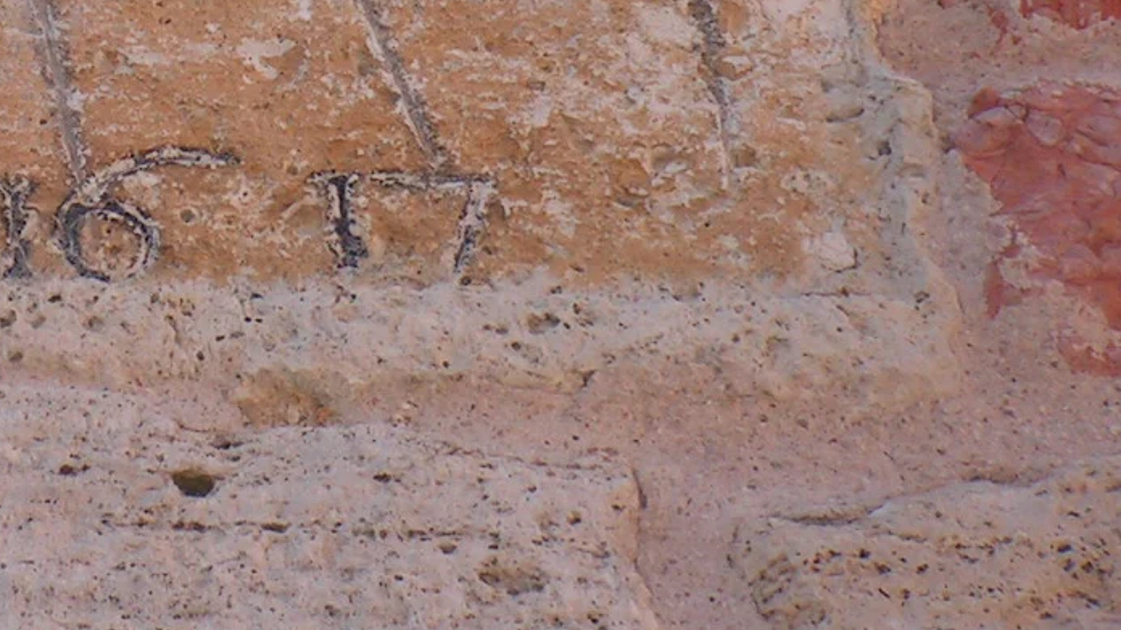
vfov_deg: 4.7
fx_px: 7667
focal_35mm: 258
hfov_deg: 8.3
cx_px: -63
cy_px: -301
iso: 64
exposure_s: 1/250
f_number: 3.4
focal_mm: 17.3
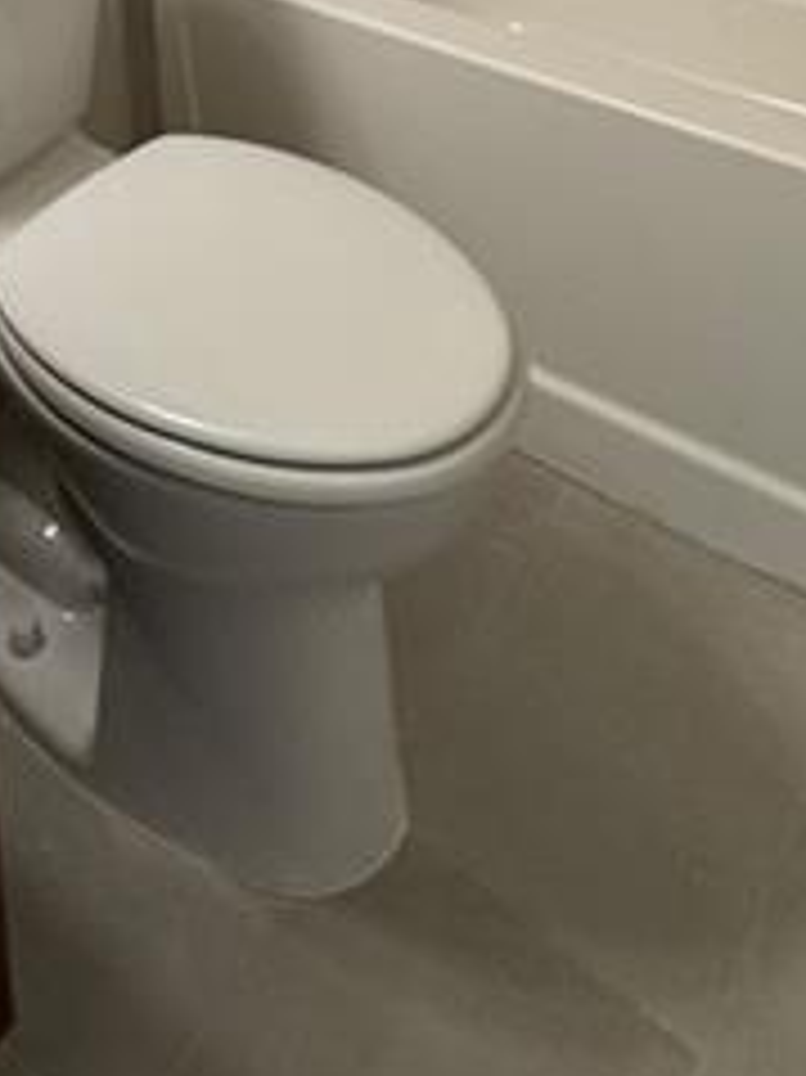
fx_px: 1398
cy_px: -482
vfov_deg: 29.1
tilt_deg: -6.3
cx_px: 239
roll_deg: +3.2
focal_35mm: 45
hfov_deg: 31.8
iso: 160
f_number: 2.2
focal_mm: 2.22
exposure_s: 1/60
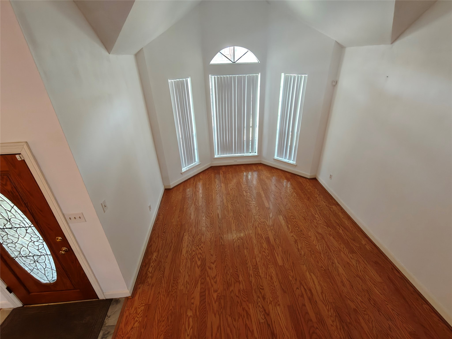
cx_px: 226
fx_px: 196
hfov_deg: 98.2
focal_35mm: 15
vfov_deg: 81.7
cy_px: 170
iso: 1000
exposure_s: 1/120
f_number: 2
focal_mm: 2.3
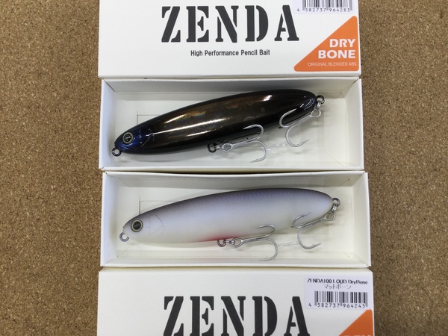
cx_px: 224
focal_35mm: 31
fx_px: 401
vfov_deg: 45.4
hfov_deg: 58.4
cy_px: 168
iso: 25
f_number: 2.4
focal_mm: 3.3
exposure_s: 1/40
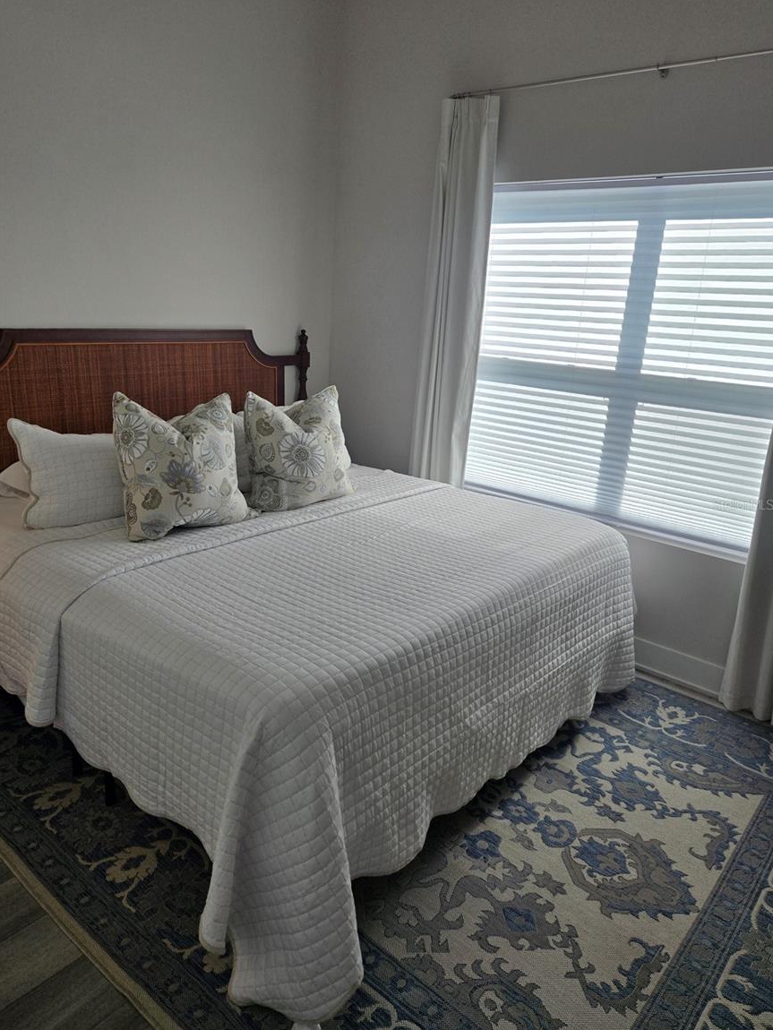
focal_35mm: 24
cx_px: 374
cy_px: 504
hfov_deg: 56.8
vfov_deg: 71.6
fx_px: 714
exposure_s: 1/1859
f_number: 1.8
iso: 80
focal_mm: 5.4
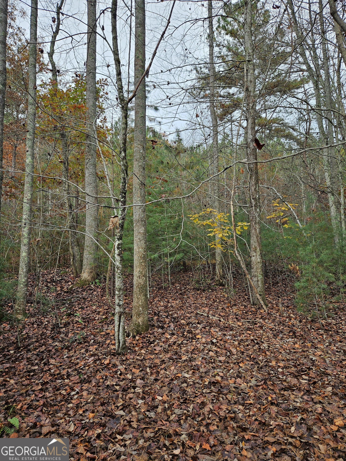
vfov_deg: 73.9
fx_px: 307
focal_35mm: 23
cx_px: 173
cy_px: 230
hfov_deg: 58.9
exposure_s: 1/532
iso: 25
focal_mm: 5.4
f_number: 1.8
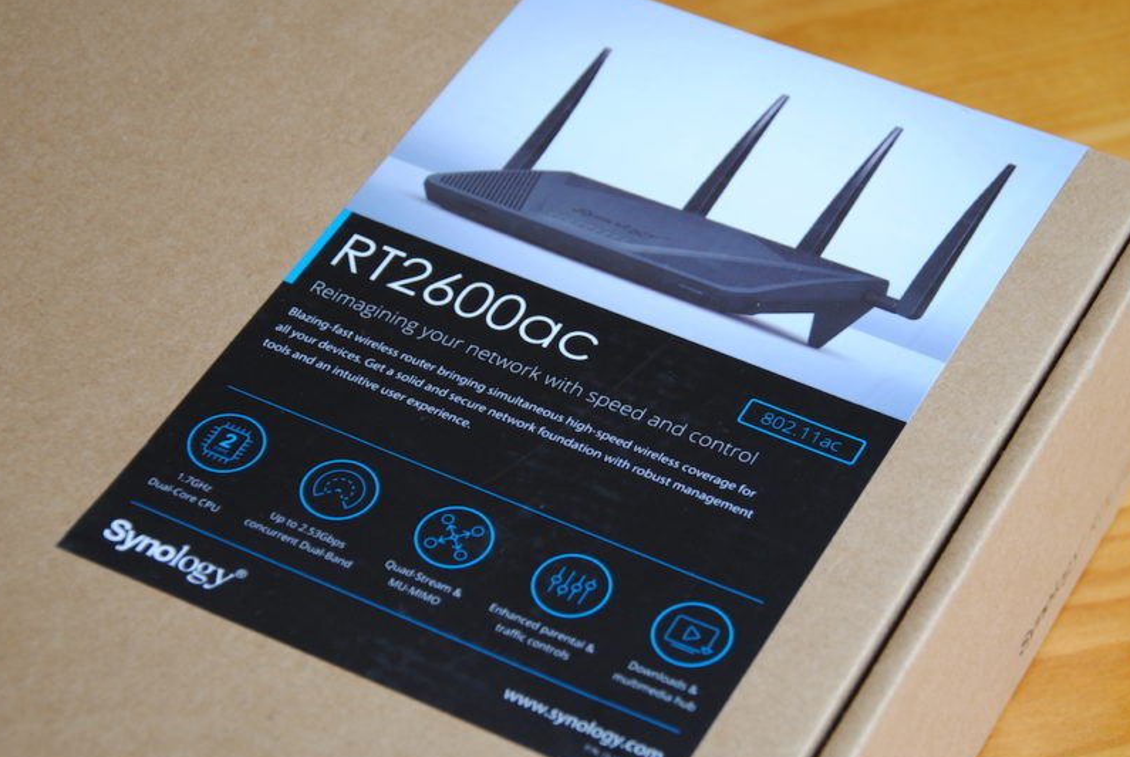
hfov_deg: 18.2
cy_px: 413
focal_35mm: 112
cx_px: 644
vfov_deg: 12.3
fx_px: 3521
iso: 200
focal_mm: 58
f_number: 5.6
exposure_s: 1/20
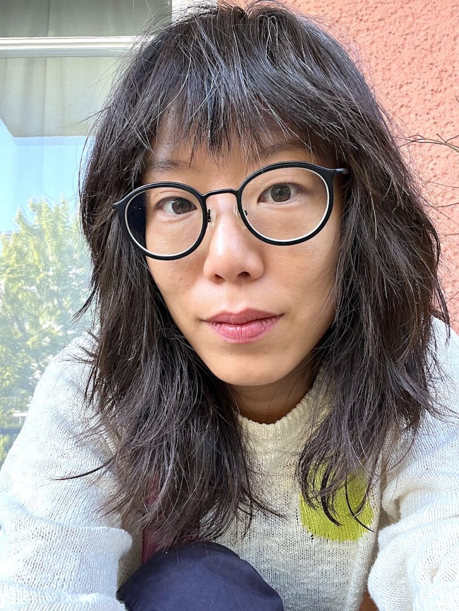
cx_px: 230
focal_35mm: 30
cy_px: 306
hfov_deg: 46.8
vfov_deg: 60.0
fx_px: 530
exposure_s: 1/88
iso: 100
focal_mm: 2.71
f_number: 2.2
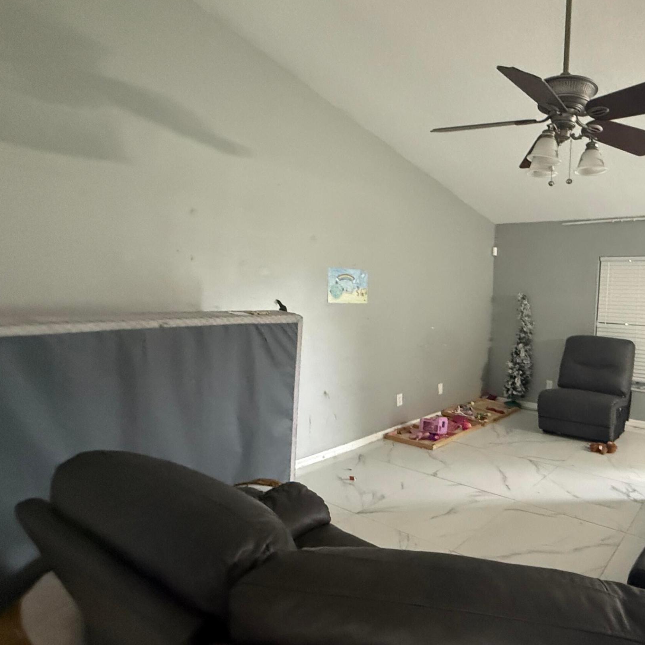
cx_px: 489
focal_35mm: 22
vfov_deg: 69.6
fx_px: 464
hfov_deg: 65.1
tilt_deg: -5.0
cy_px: 342
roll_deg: -2.0
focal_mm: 2.22
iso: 800
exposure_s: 1/60
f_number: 2.2
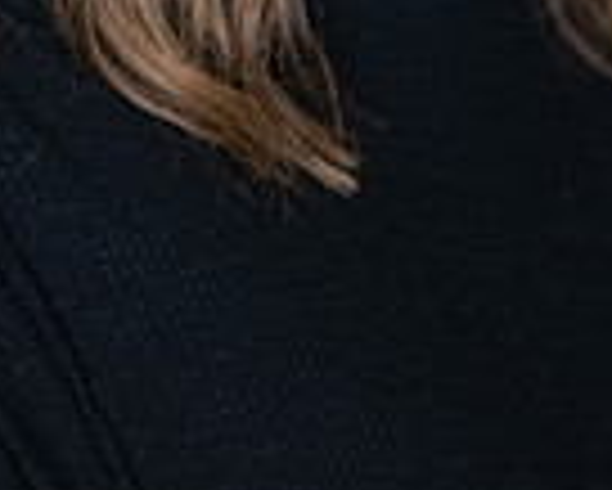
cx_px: 279
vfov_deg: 5.8
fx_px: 4785
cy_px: -229
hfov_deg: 7.3
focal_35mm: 264
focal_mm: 85
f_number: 3.5
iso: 2000
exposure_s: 1/400
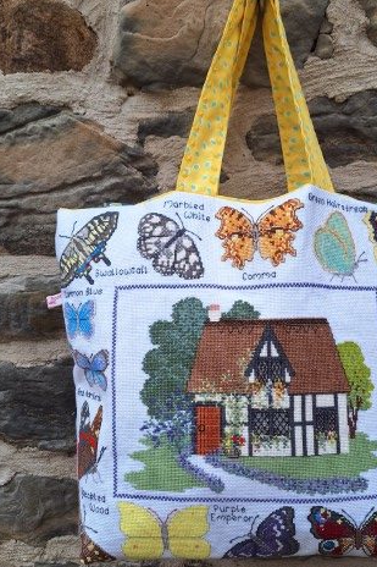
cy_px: 312
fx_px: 519
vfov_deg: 57.1
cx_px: 250
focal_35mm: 33
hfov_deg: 39.5
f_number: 1.8
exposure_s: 1/268
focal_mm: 5.54
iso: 40
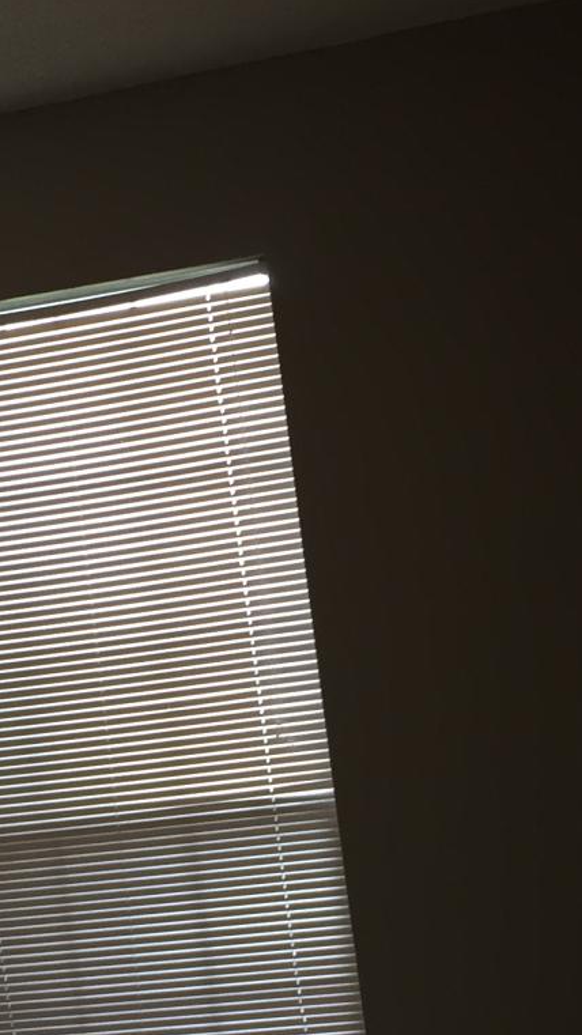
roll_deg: +7.9
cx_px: 73
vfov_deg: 25.2
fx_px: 2277
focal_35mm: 83
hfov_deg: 14.4
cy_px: 832
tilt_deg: -5.6
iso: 64
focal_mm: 4.15
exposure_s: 1/30
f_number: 2.2
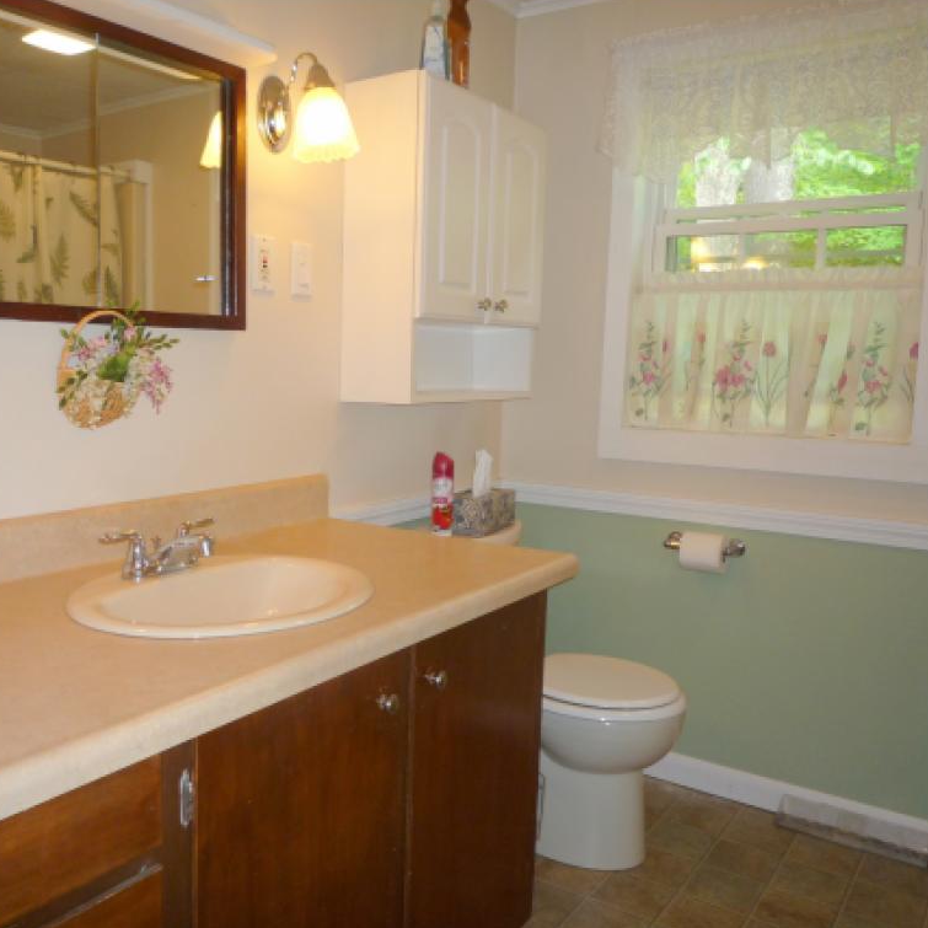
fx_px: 910
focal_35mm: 30
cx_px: 337
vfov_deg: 54.0
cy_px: 460
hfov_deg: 53.3
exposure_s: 1/30
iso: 100
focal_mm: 4.4
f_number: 2.8
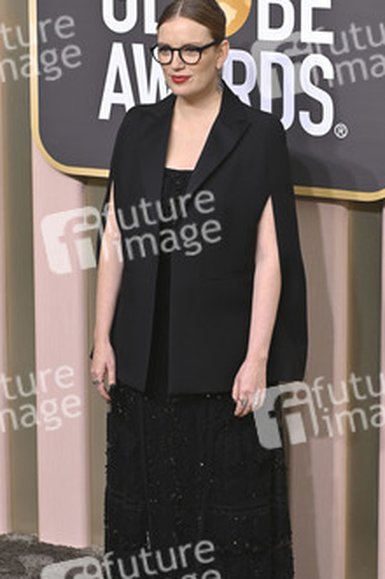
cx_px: 182
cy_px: 320
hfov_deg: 9.8
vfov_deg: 14.7
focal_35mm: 140
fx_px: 2250
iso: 800
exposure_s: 1/640
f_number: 8
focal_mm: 116
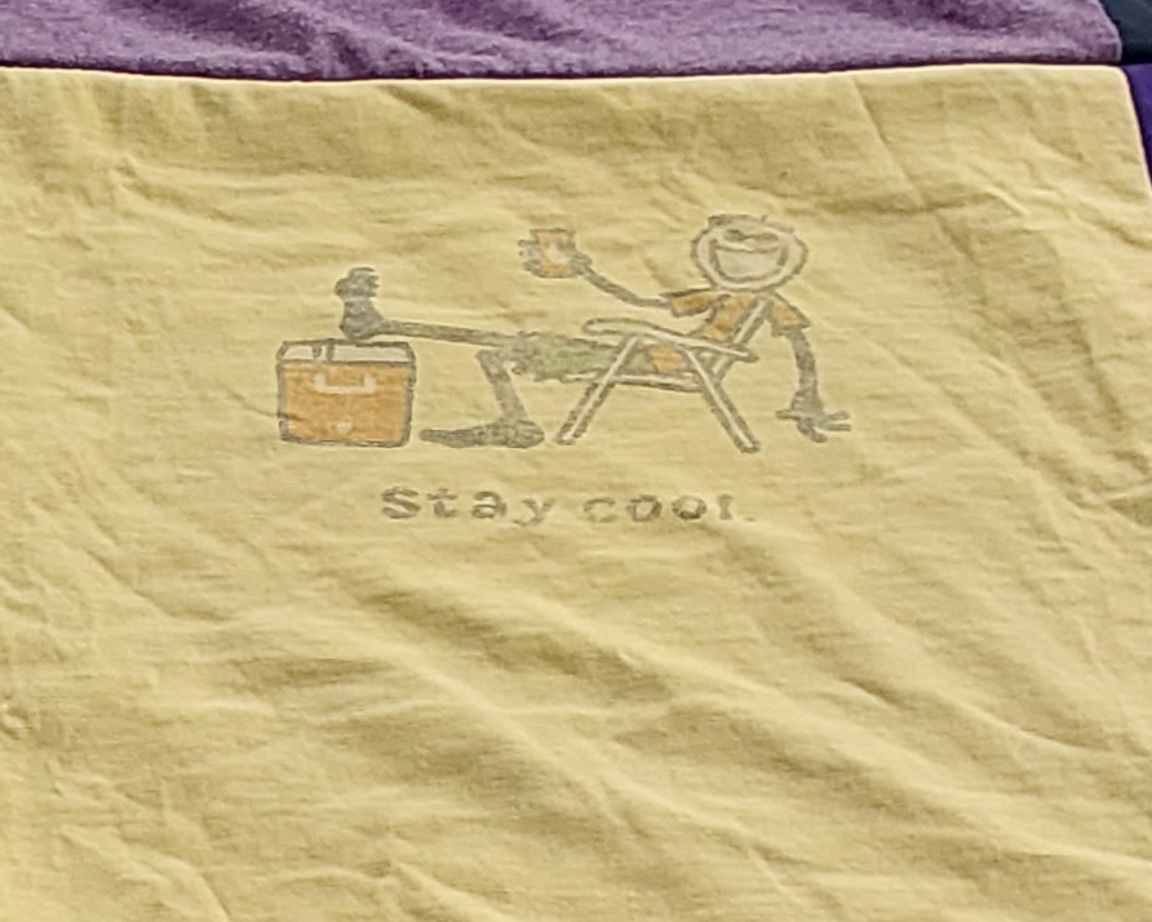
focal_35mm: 100
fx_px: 3410
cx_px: -106
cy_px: 731
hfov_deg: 18.5
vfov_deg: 15.3
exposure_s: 1/60
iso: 160
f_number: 1.9
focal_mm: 2.91
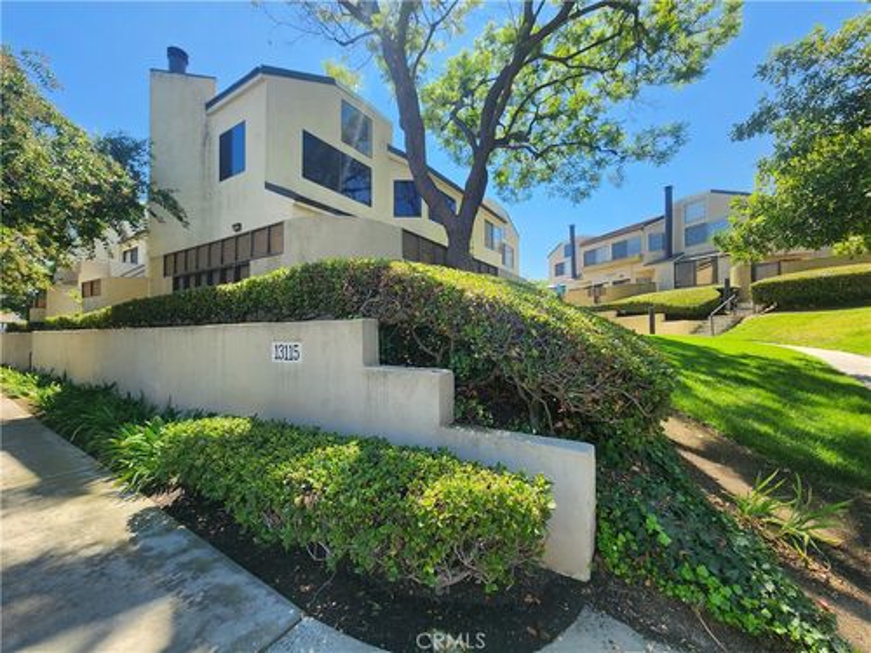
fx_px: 327
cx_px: 436
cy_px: 326
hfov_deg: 106.2
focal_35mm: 13
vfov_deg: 89.9
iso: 50
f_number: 2.2
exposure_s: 1/823
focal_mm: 2.2
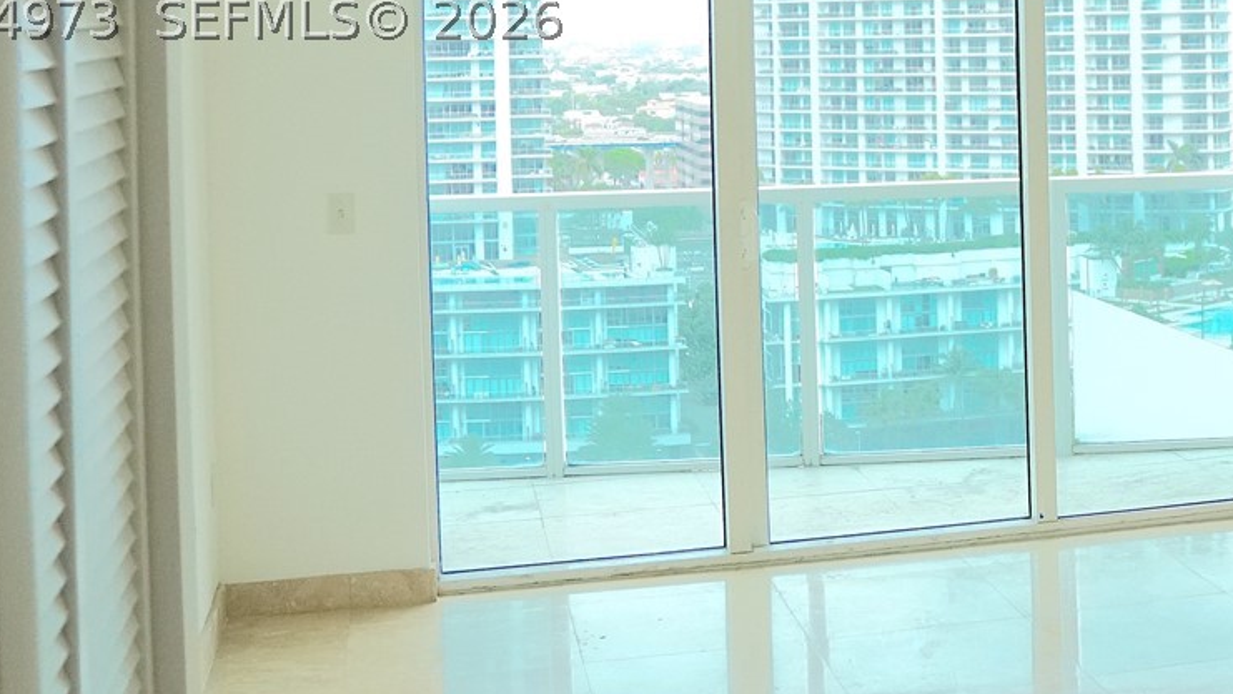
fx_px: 2001
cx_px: 1216
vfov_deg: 19.2
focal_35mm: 61
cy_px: 16
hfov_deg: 31.8
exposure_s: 1/2000
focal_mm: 17
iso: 1600
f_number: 2.8
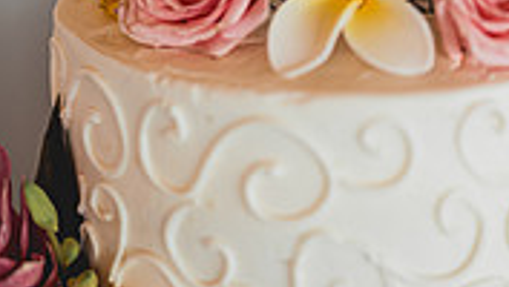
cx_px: 374
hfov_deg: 16.1
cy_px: -144
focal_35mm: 133
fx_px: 1797
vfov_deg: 8.9
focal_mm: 50
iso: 320
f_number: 1.6
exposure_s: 1/1000
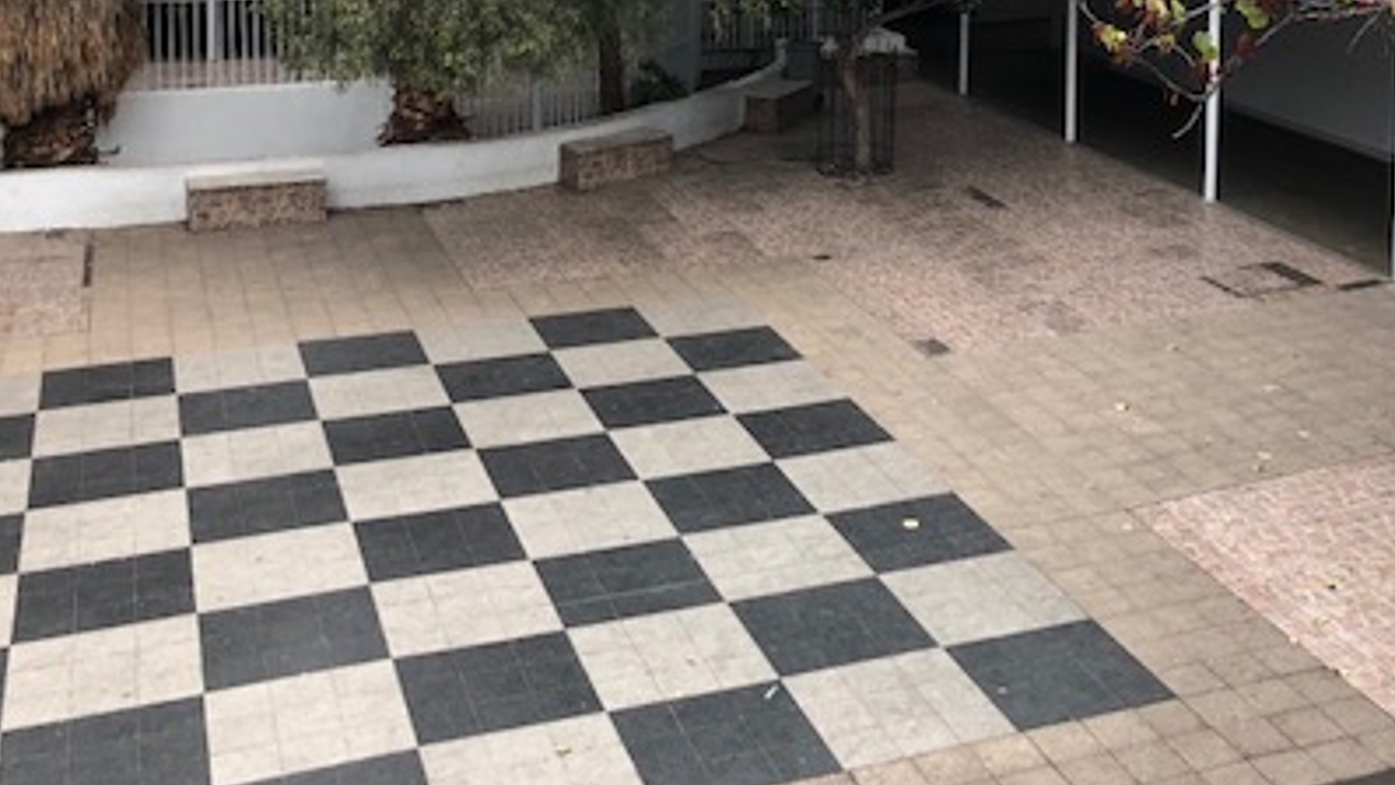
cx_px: 897
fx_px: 1813
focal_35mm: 49
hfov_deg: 41.7
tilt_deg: -5.8
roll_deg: -1.7
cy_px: -42
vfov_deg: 23.2
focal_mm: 3.99
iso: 25
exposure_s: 1/50
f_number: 1.8
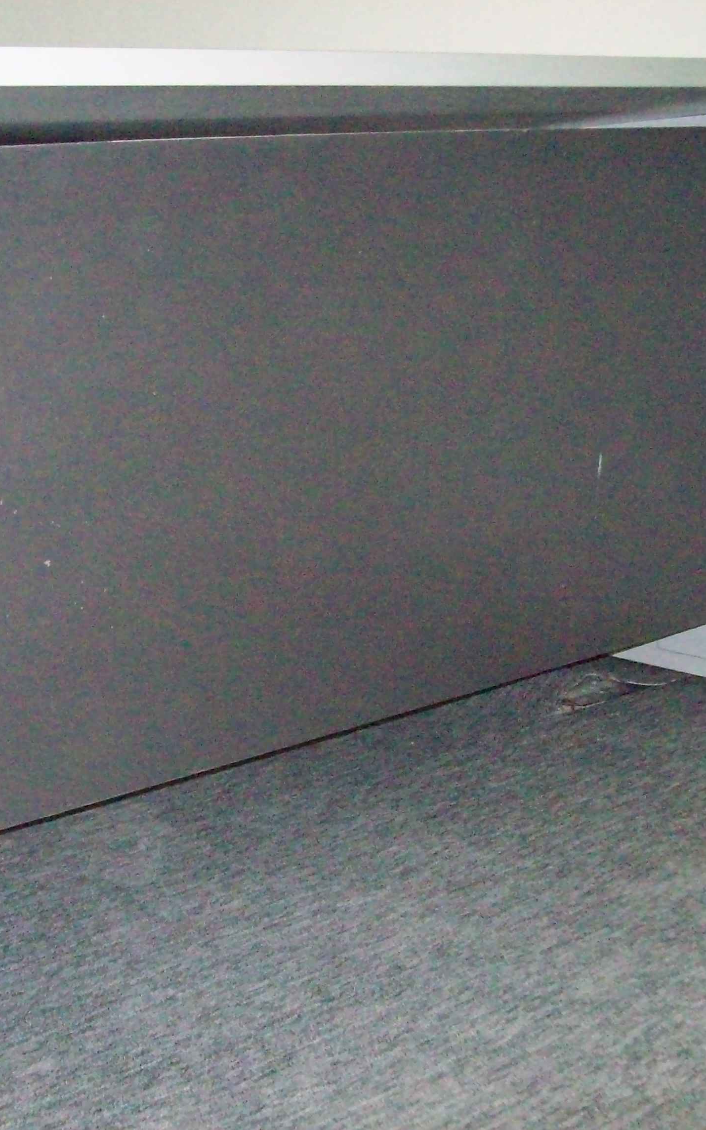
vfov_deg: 39.6
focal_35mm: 51
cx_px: 73
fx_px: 1570
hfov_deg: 24.6
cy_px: 565
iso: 800
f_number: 2.7
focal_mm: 6
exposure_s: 1/128
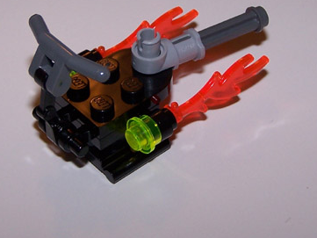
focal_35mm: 113
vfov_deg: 13.1
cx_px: 151
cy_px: 61
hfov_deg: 17.4
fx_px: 1035
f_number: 3
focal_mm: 8.5
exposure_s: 1/60
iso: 80
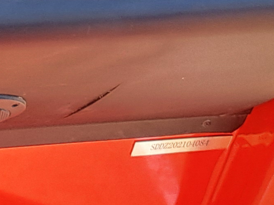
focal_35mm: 166
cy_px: 206
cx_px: -294
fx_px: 1313
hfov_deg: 10.8
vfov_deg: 8.9
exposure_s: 1/184
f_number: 1.8
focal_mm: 5.23
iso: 50
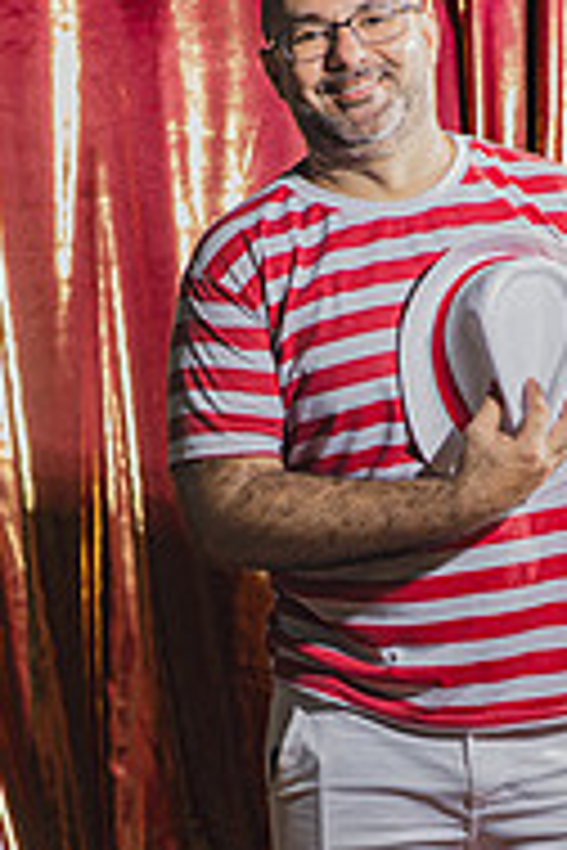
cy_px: 670
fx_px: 4772
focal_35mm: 202
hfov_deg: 6.8
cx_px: 488
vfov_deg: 10.2
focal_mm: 85
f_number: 2.5
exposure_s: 1/200
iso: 200
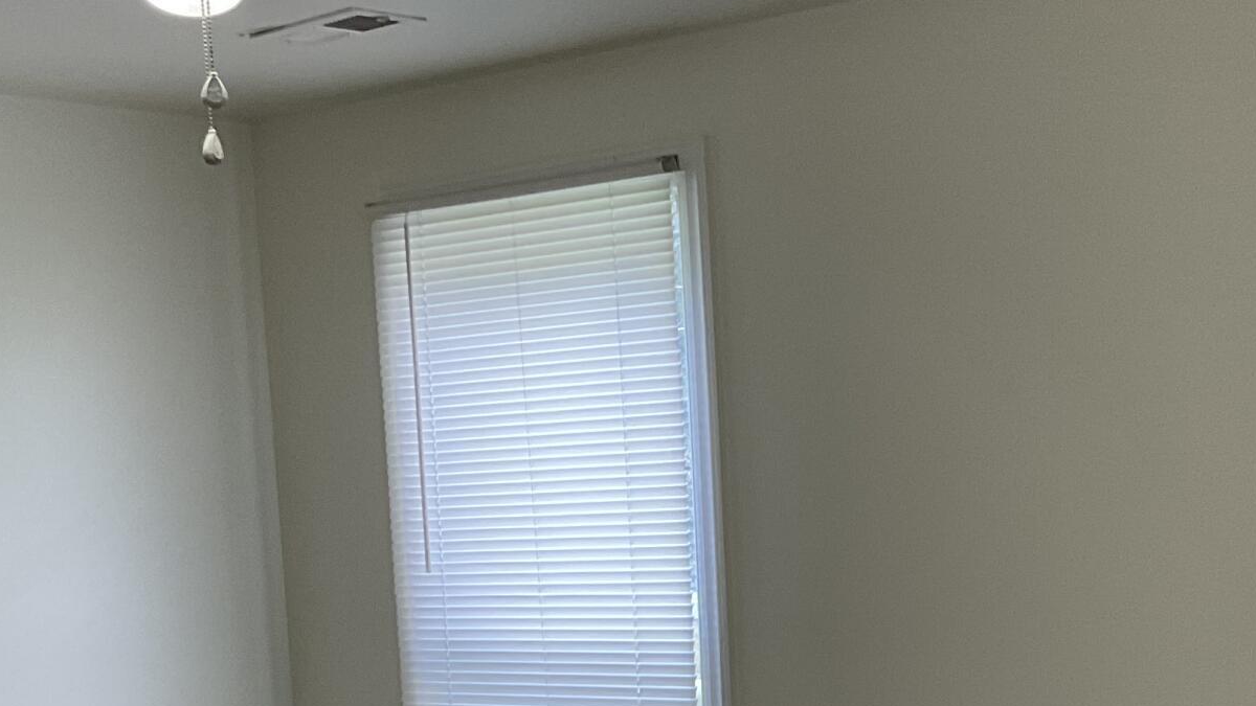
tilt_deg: -8.3
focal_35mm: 79
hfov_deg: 26.3
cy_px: 809
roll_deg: +2.4
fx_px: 2631
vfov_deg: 14.9
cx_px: 1012
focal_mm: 3
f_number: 1.8
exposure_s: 1/120
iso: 64
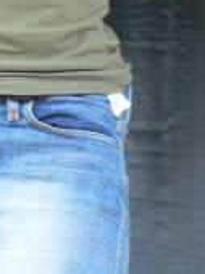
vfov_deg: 5.0
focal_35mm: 392
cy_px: -105
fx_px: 3103
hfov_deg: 3.8
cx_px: -89
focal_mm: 19
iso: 64
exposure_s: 1/30
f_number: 3.2
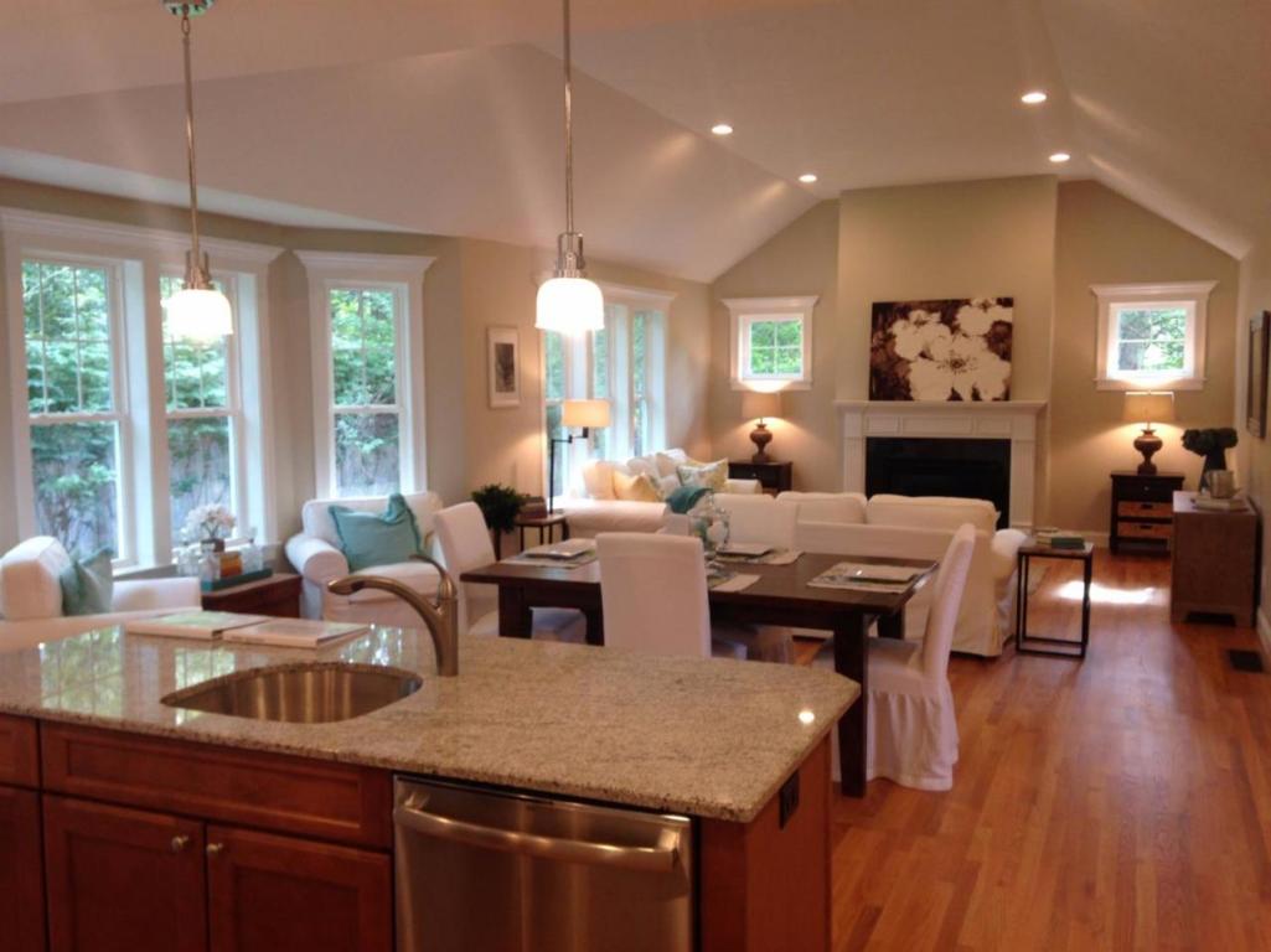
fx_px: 1211
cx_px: 636
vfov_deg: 42.9
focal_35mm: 33
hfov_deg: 55.4
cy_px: 476
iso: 50
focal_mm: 4.12
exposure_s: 1/20
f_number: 2.4
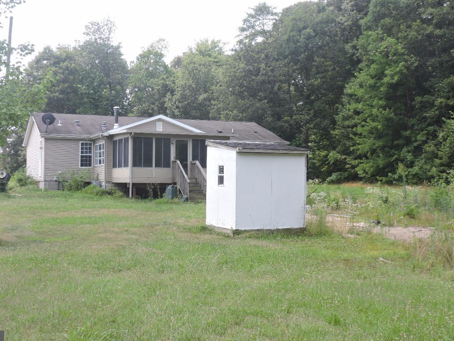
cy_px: 151
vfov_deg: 30.8
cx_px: 206
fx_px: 616
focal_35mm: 47
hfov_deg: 40.4
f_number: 3.3
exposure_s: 1/320
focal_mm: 7.1
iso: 100
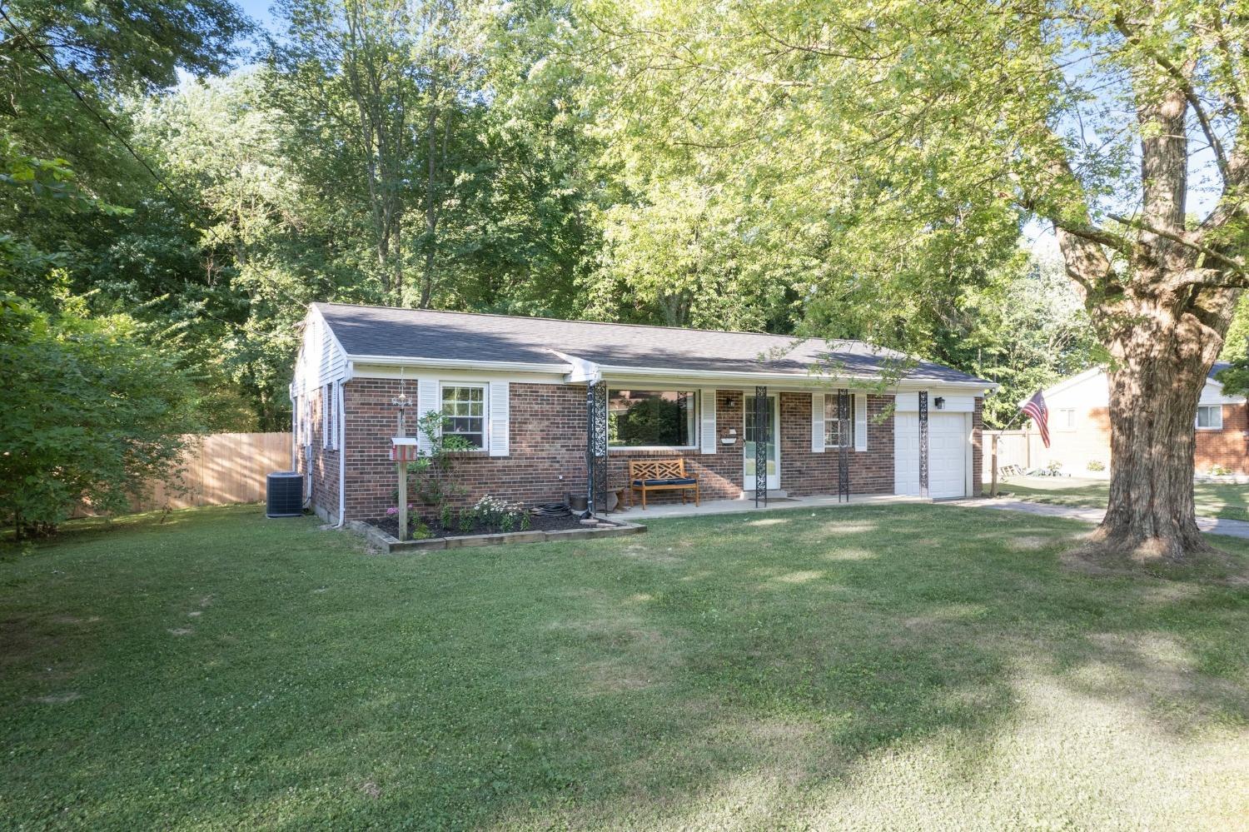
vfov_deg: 57.2
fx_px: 763
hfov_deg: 78.6
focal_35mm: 22
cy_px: 416
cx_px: 624
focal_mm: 8.38
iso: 100
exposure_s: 1/160
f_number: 2.8
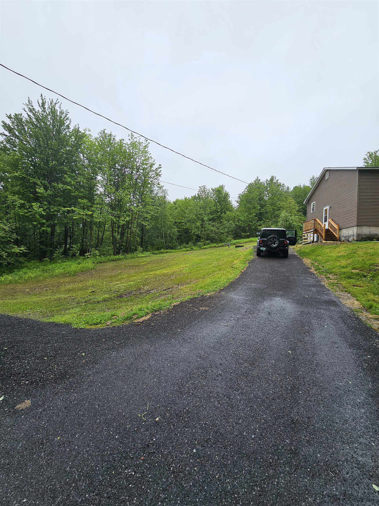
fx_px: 190
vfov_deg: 106.2
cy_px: 253
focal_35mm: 13
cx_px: 190
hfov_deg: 89.9
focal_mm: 2.2
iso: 50
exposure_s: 1/243
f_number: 2.2
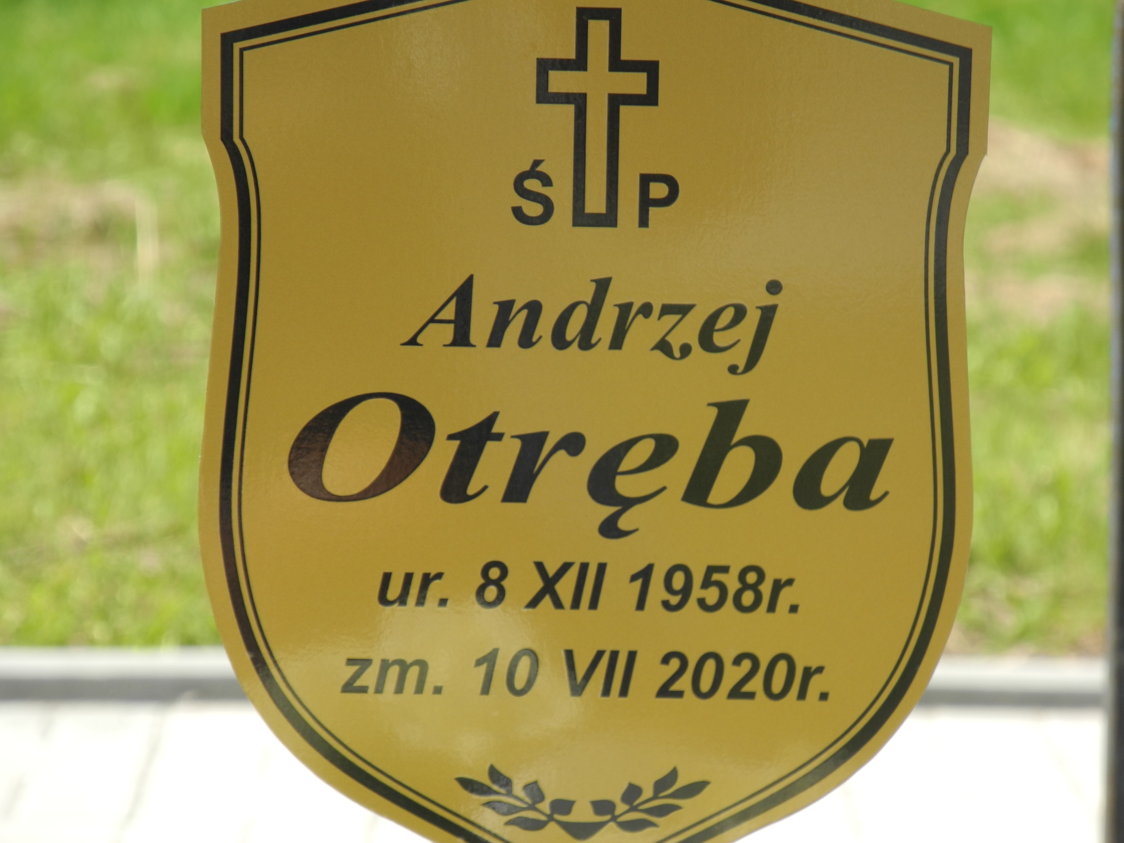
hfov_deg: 9.9
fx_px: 6494
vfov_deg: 7.4
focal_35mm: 200
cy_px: 422
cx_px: 562
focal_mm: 42.6
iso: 100
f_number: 5.6
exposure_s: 1/250
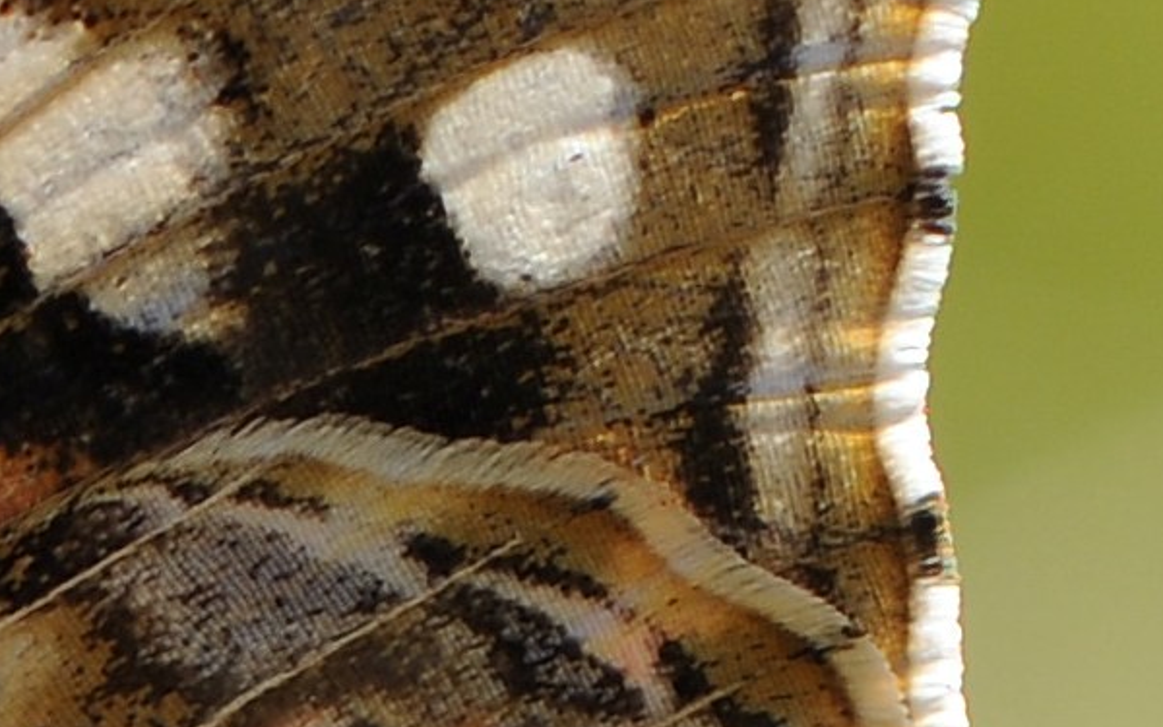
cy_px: 1190
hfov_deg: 2.0
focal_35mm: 1032
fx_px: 32719
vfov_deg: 1.3
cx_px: -279
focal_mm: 105
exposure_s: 1/200
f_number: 7.1
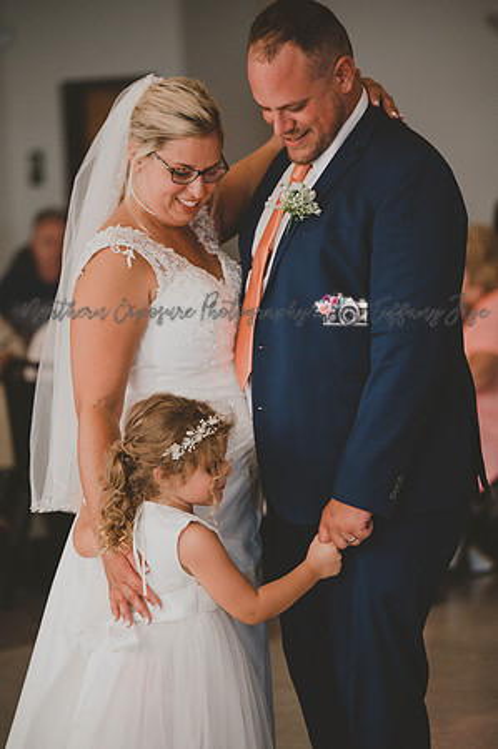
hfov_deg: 10.9
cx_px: 249
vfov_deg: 16.4
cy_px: 374
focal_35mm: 125
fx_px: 2600
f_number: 2.8
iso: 3200
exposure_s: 1/100
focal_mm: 125
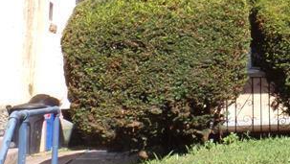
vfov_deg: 12.9
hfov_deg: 21.7
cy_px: -28
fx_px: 708
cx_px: 336
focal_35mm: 92
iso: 80
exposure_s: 1/60
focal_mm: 5.8
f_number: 8.3
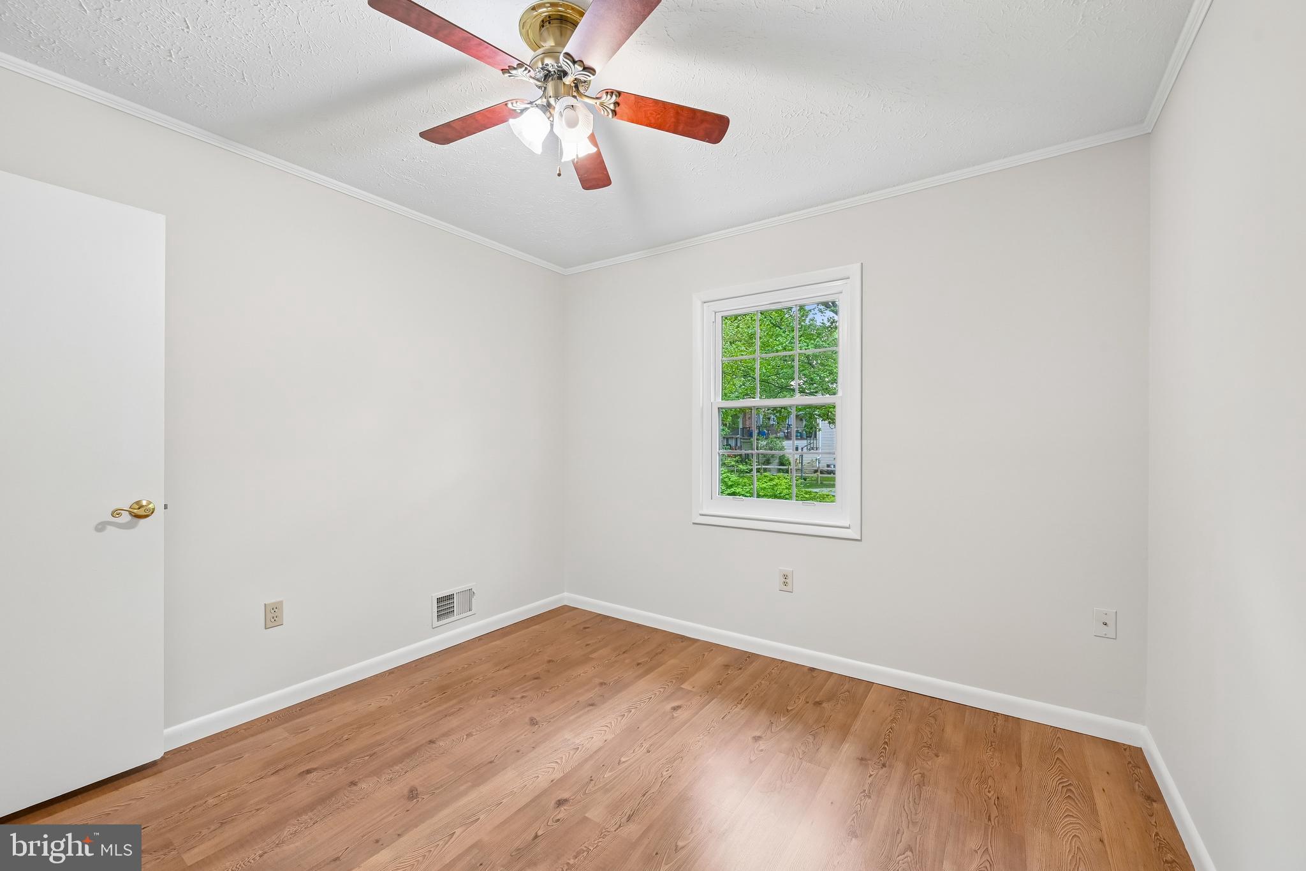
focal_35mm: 14
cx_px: 653
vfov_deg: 81.2
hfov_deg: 104.3
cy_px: 436
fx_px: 508
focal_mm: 14
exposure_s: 1/6
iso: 400
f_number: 8
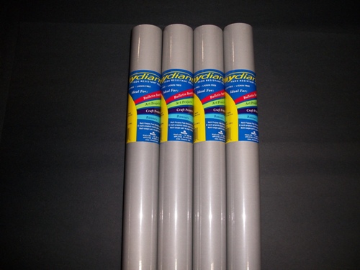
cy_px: 135
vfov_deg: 40.7
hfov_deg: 52.6
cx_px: 180
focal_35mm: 35
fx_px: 364
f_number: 3.1
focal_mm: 6.3
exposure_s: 1/125
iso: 200
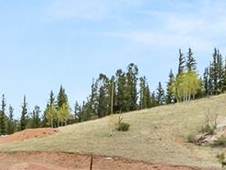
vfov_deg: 10.0
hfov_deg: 13.7
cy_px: 308
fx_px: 921
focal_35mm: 141
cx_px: -30
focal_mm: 12.29
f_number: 8
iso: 100
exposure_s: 1/160
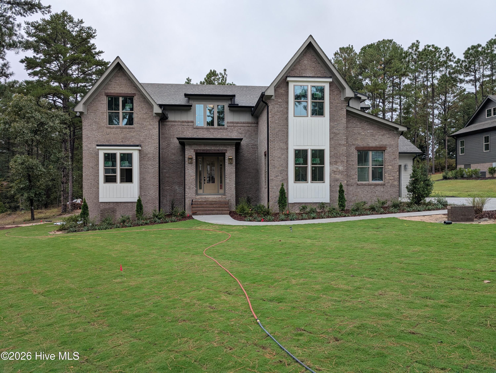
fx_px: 344
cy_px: 186
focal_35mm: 24
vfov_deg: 56.9
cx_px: 248
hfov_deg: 71.5
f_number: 1.68
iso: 22
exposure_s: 1/312
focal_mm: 6.9
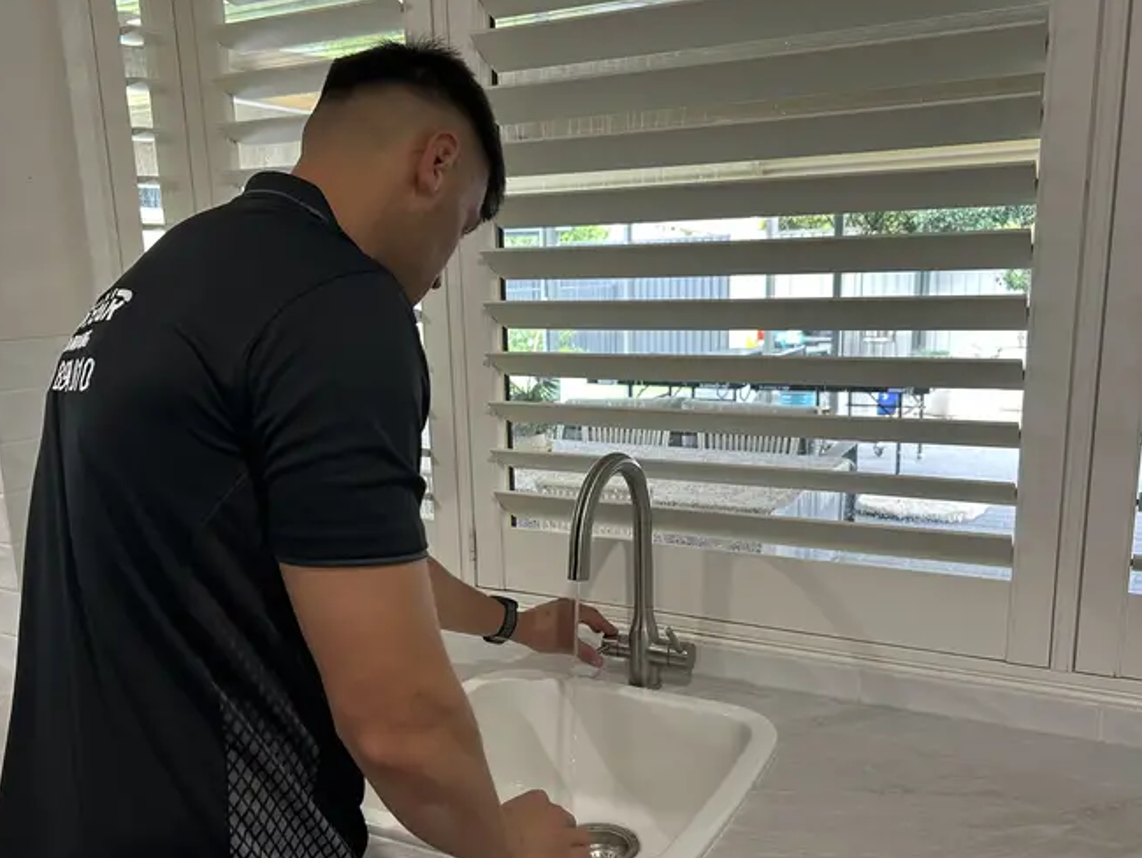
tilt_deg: -13.3
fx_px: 1056
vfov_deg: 44.0
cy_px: 506
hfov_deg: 56.8
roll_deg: +1.9
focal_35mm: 32
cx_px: 539
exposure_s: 1/100
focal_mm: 5.7
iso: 100
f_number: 1.5
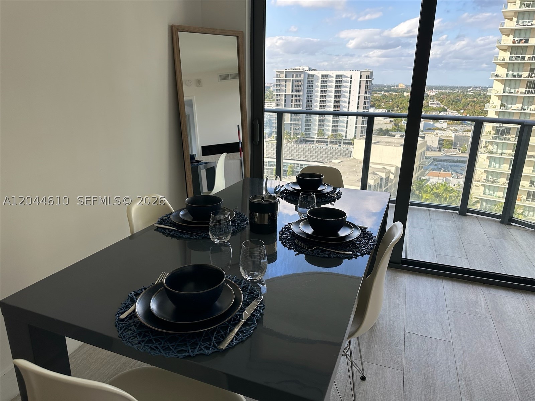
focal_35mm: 24
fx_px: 371
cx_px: 268
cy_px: 200
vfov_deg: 56.8
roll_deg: -1.2
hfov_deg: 71.6
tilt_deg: -17.9
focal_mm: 6.86
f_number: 1.78
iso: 80
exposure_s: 1/309
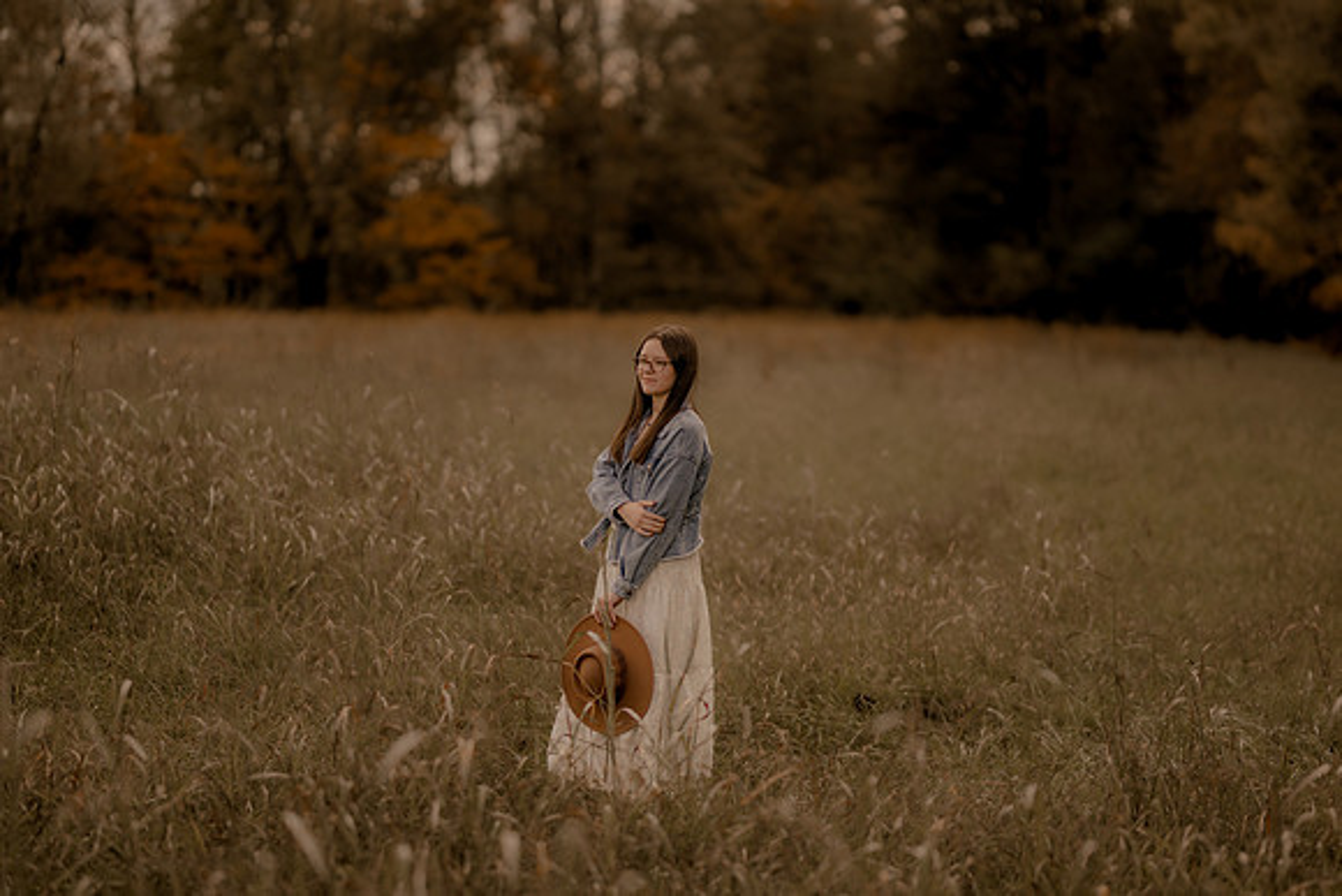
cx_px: 654
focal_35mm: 89
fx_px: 3315
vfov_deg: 15.4
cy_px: 449
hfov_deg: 22.9
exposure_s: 1/3200
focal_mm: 85
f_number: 1.4
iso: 200
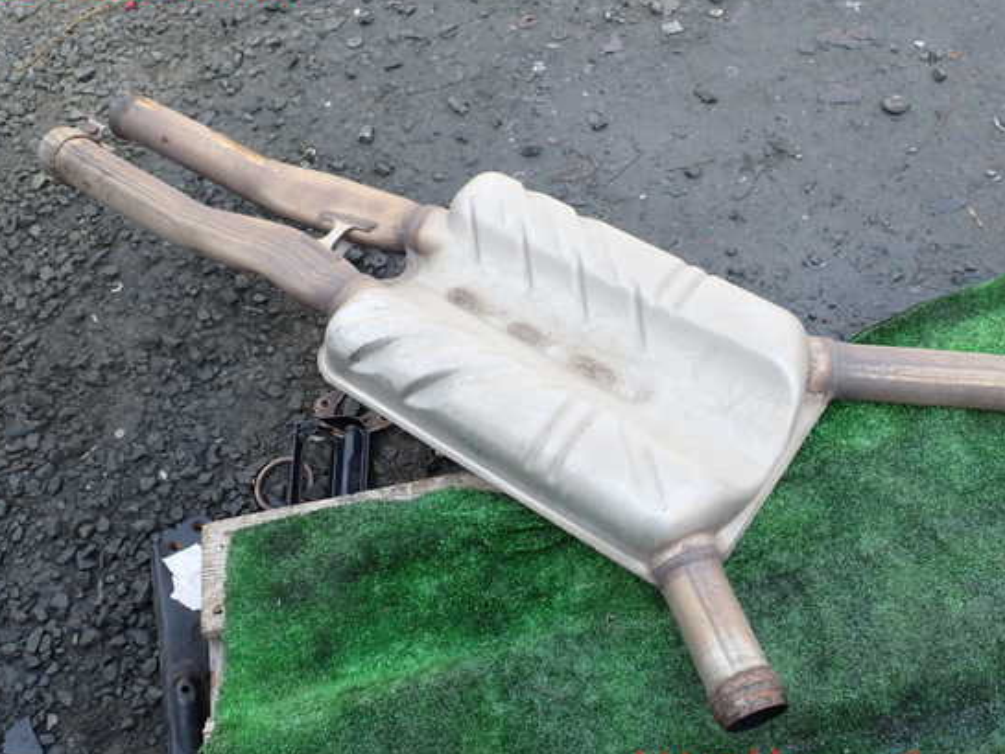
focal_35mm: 33
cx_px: 500
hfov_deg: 55.3
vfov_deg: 43.0
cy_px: 378
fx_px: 958
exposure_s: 1/100
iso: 100
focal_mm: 5.4
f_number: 3.2
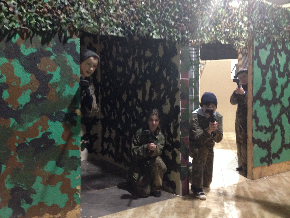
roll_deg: +0.2
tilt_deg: -1.5
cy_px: 109
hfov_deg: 55.4
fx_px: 276
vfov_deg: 42.9
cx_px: 145
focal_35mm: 33
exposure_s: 1/15
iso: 400
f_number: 2.4
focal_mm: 4.12
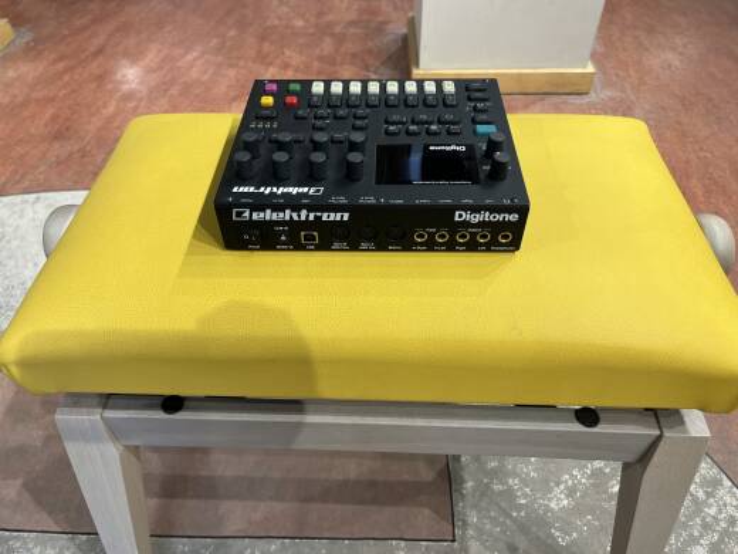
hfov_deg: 67.3
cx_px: 369
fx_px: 554
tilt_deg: -47.7
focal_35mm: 26
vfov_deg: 53.1
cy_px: 277
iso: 100
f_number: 1.6
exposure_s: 1/120
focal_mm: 5.1
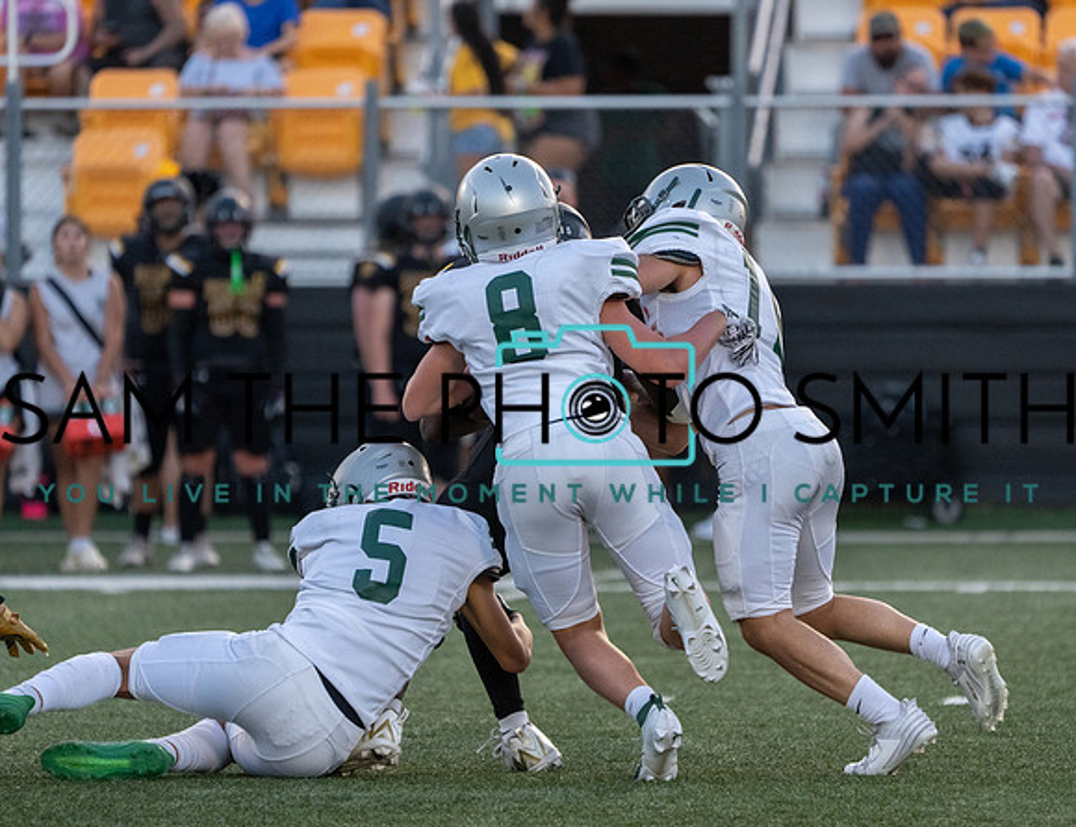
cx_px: 622
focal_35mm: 389
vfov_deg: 3.9
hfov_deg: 5.0
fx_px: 12210
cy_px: 412
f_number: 5.6
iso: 4000
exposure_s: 1/1000
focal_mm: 339
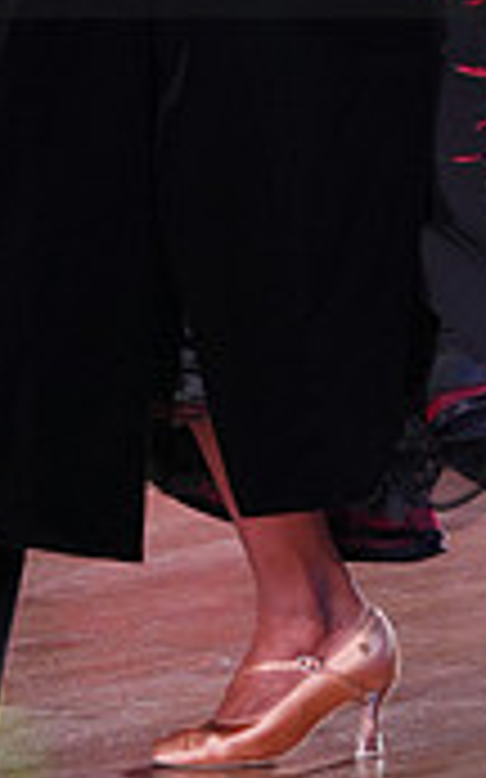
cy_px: -130
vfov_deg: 3.3
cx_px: 340
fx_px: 13383
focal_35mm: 631
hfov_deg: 2.1
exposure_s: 1/400
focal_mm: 185
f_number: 2.8
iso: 640
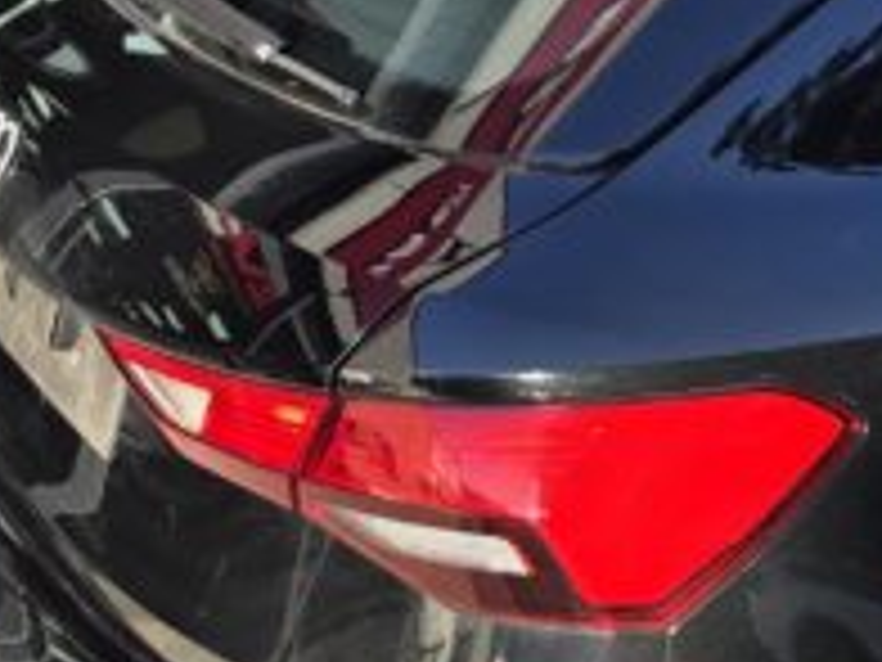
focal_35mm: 120
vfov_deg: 12.3
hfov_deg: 14.9
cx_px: 1444
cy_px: 108
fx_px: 3058
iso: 80
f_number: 1.7
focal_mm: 6.3
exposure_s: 1/1563
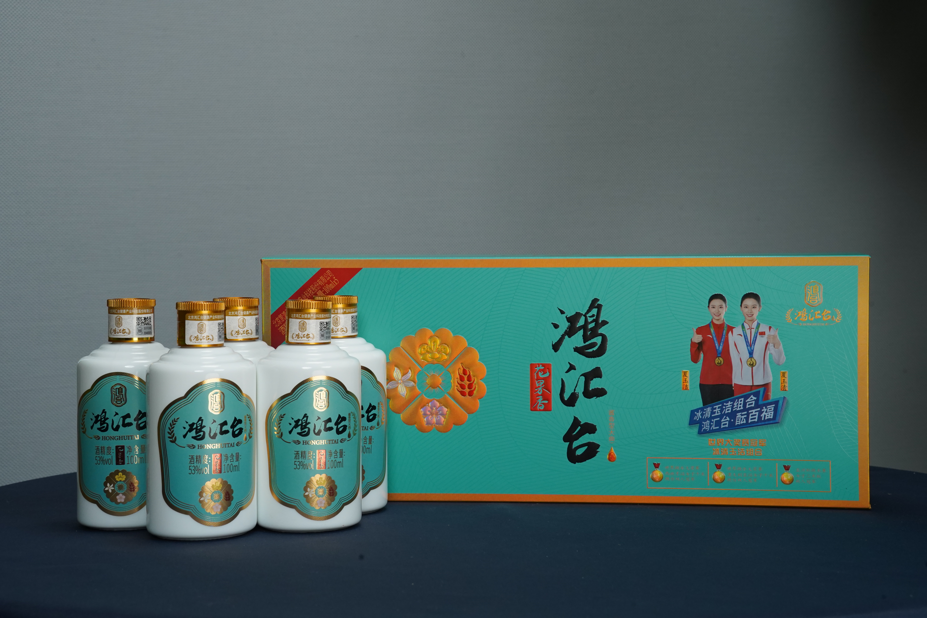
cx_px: 464
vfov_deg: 18.2
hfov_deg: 27.0
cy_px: 309
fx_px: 1931
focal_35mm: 75
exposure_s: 1/60
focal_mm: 75
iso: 2000
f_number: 16
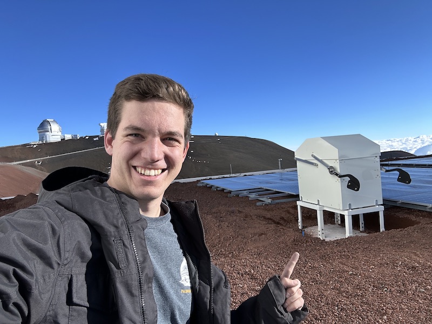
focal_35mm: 23
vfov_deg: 58.9
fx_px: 287
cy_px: 162
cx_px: 216
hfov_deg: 73.9
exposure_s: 1/1739
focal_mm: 2.69
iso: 25
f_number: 1.9
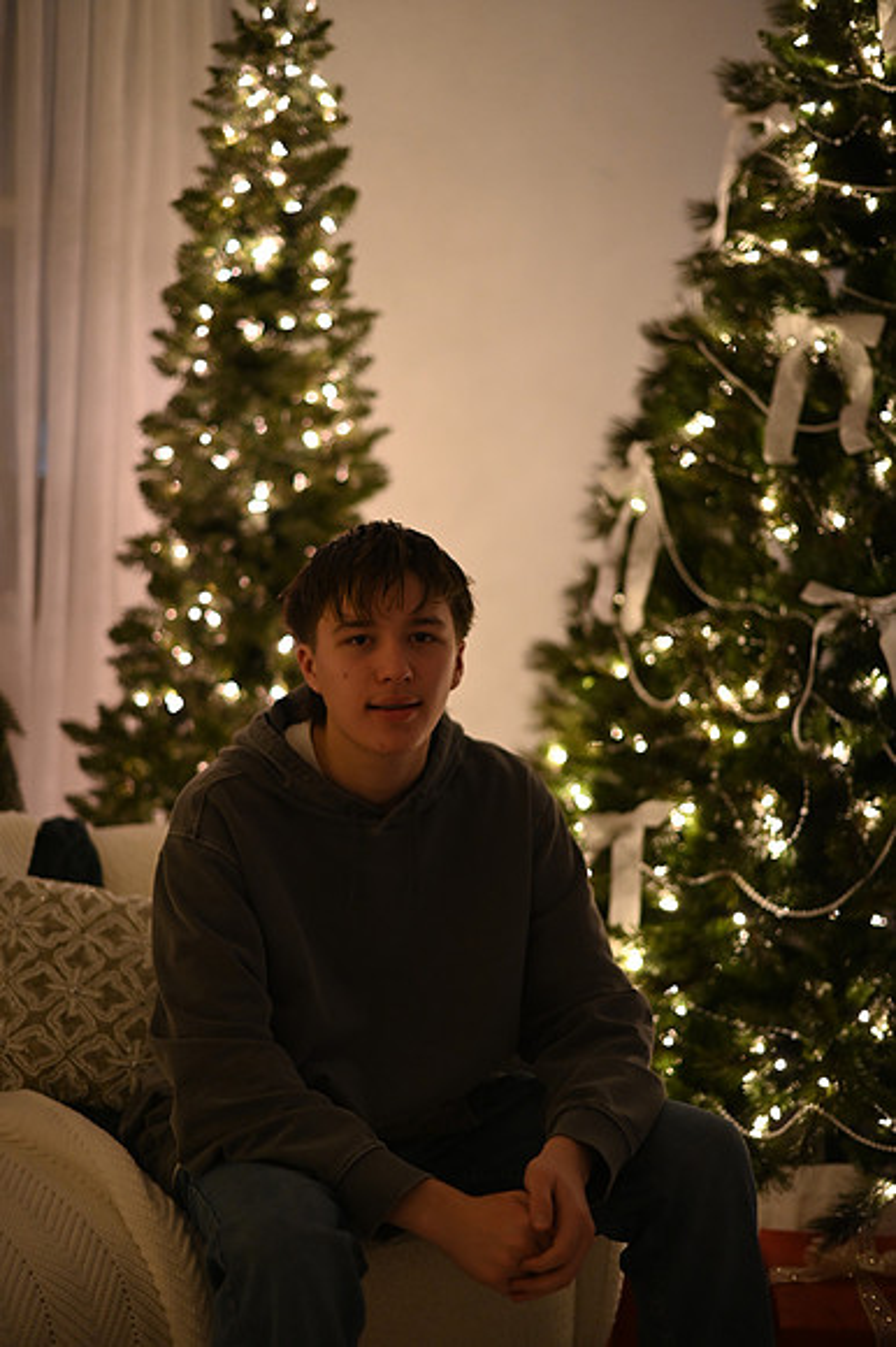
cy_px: 674
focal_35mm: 50
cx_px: 448
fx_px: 1869
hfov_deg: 27.0
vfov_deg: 39.6
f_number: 1.8
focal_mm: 50
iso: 1600
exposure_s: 1/100
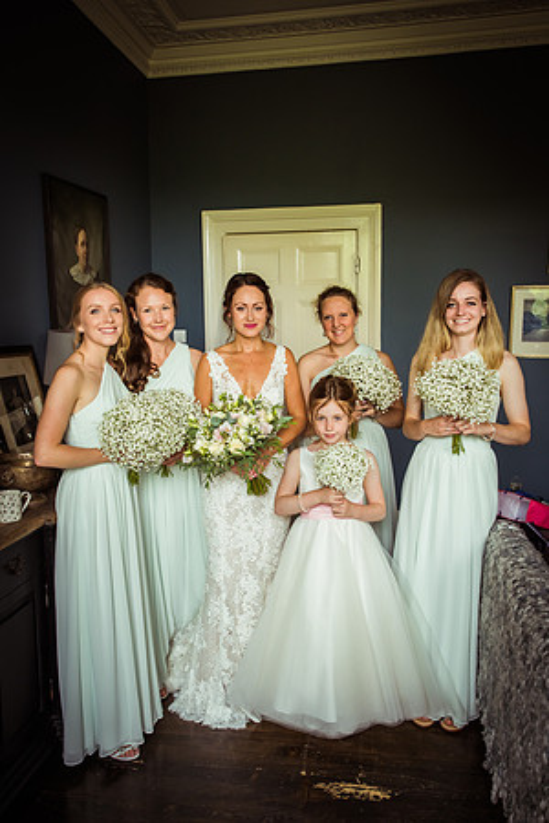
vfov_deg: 61.9
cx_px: 274
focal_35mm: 30
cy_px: 412
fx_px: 686
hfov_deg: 43.6
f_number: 5
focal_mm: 30
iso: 640
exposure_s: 1/160
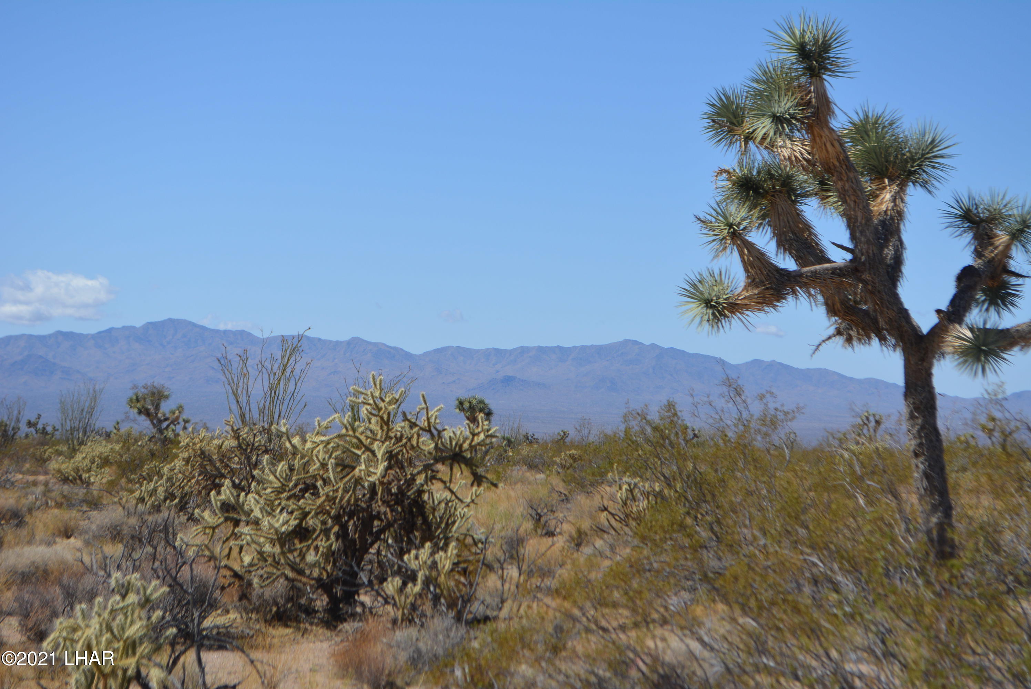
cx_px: 516
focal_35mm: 82
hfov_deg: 24.6
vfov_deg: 16.6
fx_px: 2364
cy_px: 344
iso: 400
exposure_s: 1/2000
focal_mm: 55
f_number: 7.1
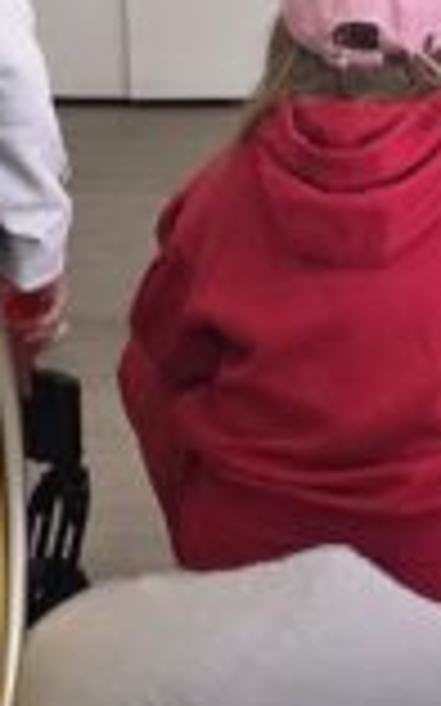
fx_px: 3060
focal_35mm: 159
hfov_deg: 8.1
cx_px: 652
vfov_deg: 13.0
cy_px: -18
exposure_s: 1/100
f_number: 1.7
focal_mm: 6.3
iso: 320
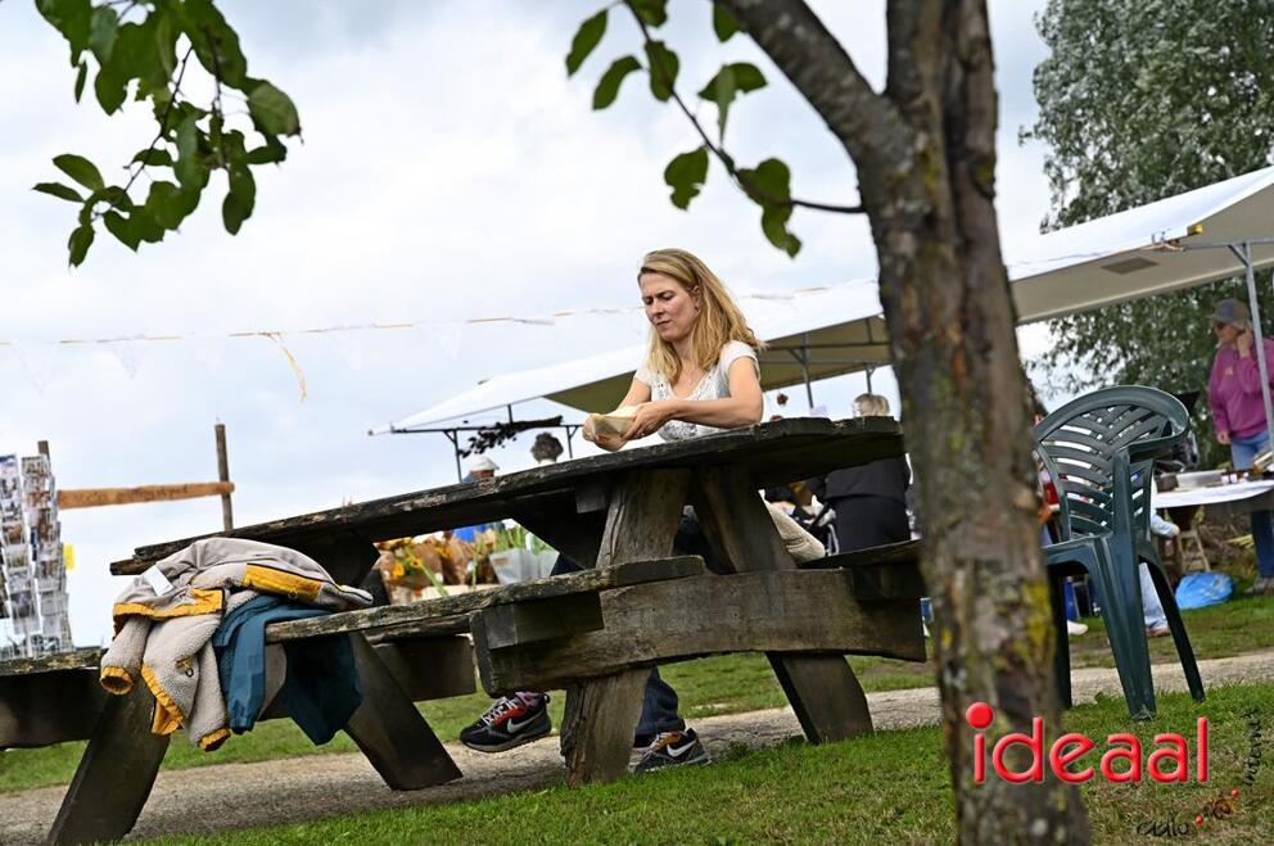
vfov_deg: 19.4
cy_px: 423
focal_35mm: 70
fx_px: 2474
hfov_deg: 28.9
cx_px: 637
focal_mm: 70
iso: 400
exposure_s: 1/640
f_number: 6.3
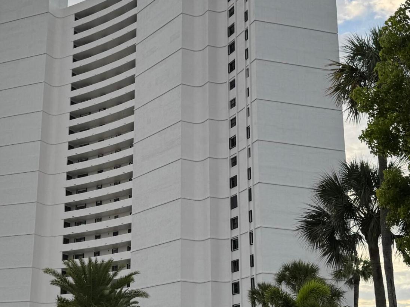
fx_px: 746
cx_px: 102
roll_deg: -2.3
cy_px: 163
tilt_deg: +18.5
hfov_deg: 30.2
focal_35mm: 63
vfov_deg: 23.3
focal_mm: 6.76
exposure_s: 1/1094
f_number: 1.78
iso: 80
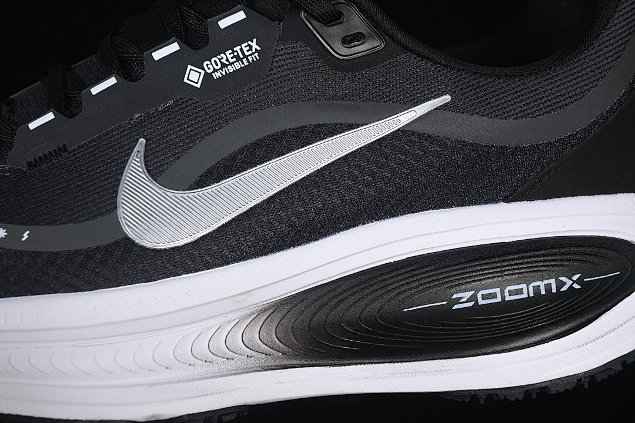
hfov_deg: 27.0
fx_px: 1323
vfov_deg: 18.2
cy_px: 212
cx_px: 318
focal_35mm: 75
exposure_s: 1/60
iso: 160
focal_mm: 50
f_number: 6.3
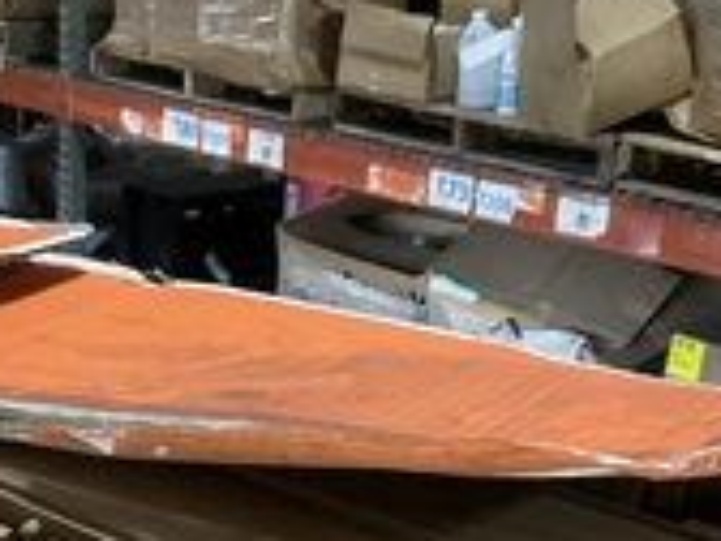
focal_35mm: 69
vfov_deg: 20.2
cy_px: 614
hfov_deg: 27.9
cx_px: 219
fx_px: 1437
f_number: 1.8
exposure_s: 1/40
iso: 200
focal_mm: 3
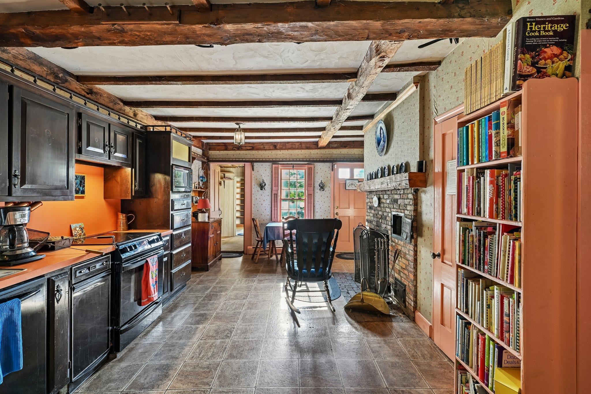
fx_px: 263
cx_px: 296
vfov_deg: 73.7
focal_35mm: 16
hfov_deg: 96.7
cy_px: 197
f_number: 8
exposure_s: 1/6
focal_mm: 16
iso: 400
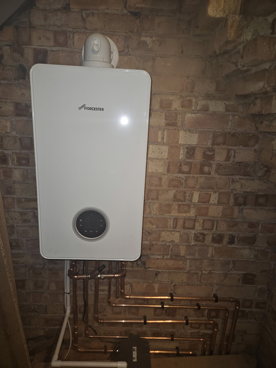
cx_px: 138
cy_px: 184
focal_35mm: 23
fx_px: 245
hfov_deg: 58.9
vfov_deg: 73.9
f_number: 1.8
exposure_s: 1/10
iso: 125
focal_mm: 5.4
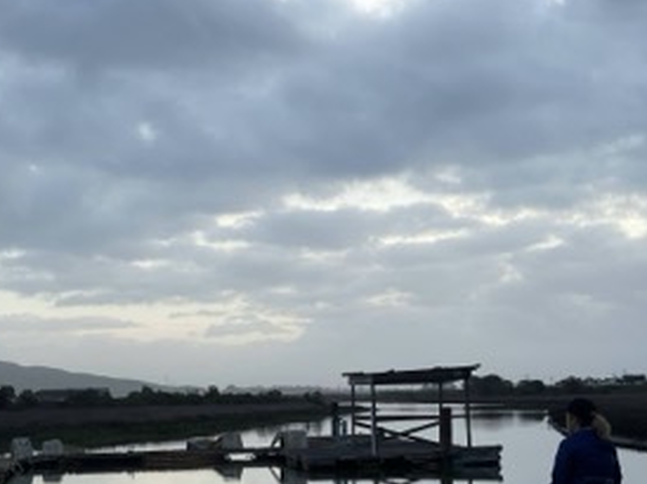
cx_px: 404
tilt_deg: +3.2
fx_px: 1419
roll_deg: +1.9
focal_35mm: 76
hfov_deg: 25.6
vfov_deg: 19.3
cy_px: 342
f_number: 2
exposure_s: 1/121
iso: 64
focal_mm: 6
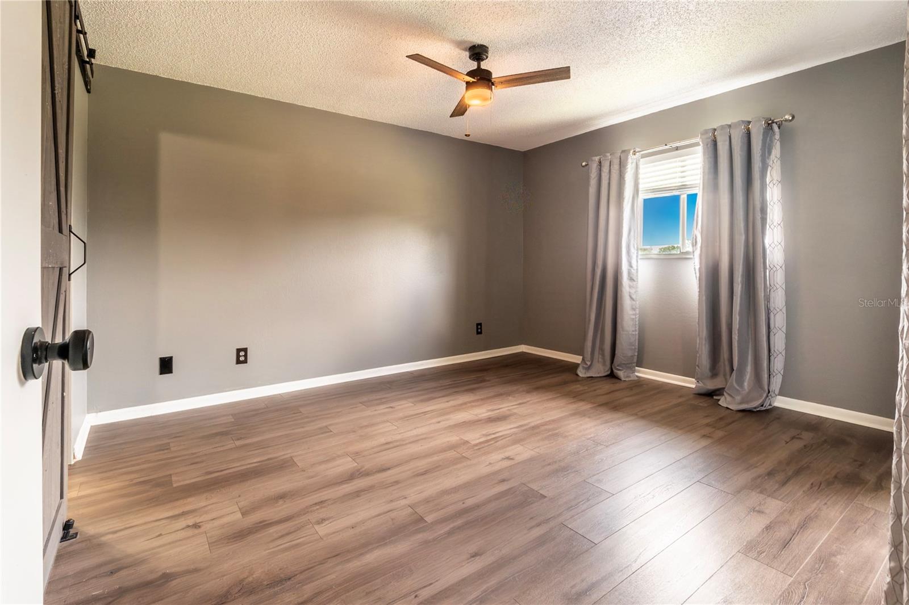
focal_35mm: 15
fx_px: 379
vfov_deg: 77.3
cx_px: 454
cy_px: 302
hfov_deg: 100.4
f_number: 11
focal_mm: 10
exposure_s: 1/15
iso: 160
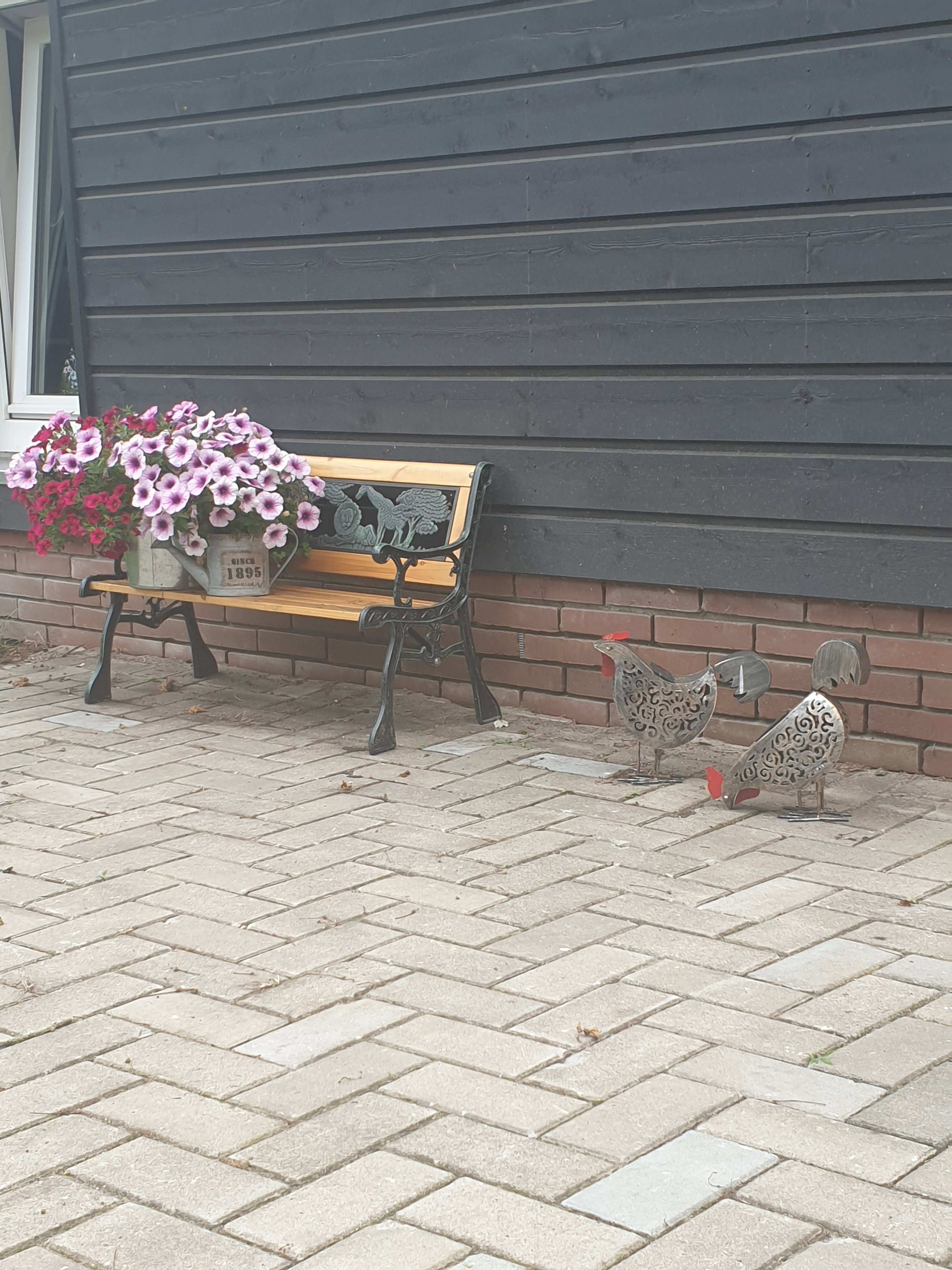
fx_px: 953
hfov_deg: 53.1
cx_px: 476
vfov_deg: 67.3
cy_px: 635
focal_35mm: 26
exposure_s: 1/159
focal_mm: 4.3
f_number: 2.4
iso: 50
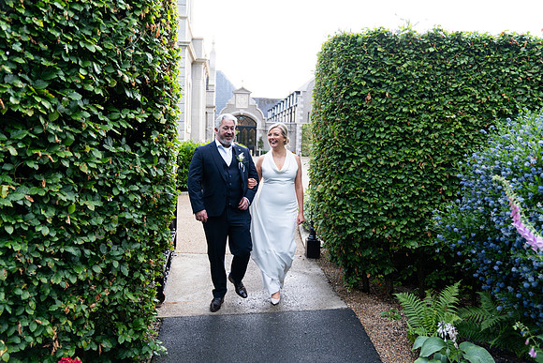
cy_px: 182
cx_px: 272
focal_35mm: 29
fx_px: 437
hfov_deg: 63.6
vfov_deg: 45.0
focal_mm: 29
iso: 400
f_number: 2.8
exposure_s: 1/200
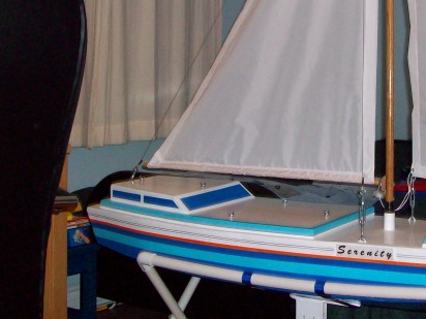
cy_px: 24
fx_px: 812
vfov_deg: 21.7
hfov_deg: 28.6
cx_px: 357
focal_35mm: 66
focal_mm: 5.7
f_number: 2.8
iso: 160
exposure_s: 1/60
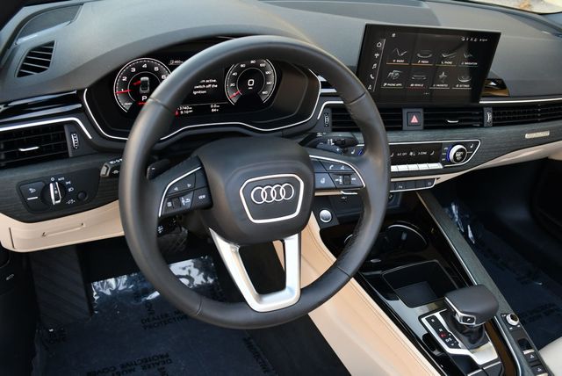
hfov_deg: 53.1
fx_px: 562
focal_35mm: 36
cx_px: 281
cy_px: 188
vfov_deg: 36.9
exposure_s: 1/250
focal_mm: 18
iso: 450
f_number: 3.5
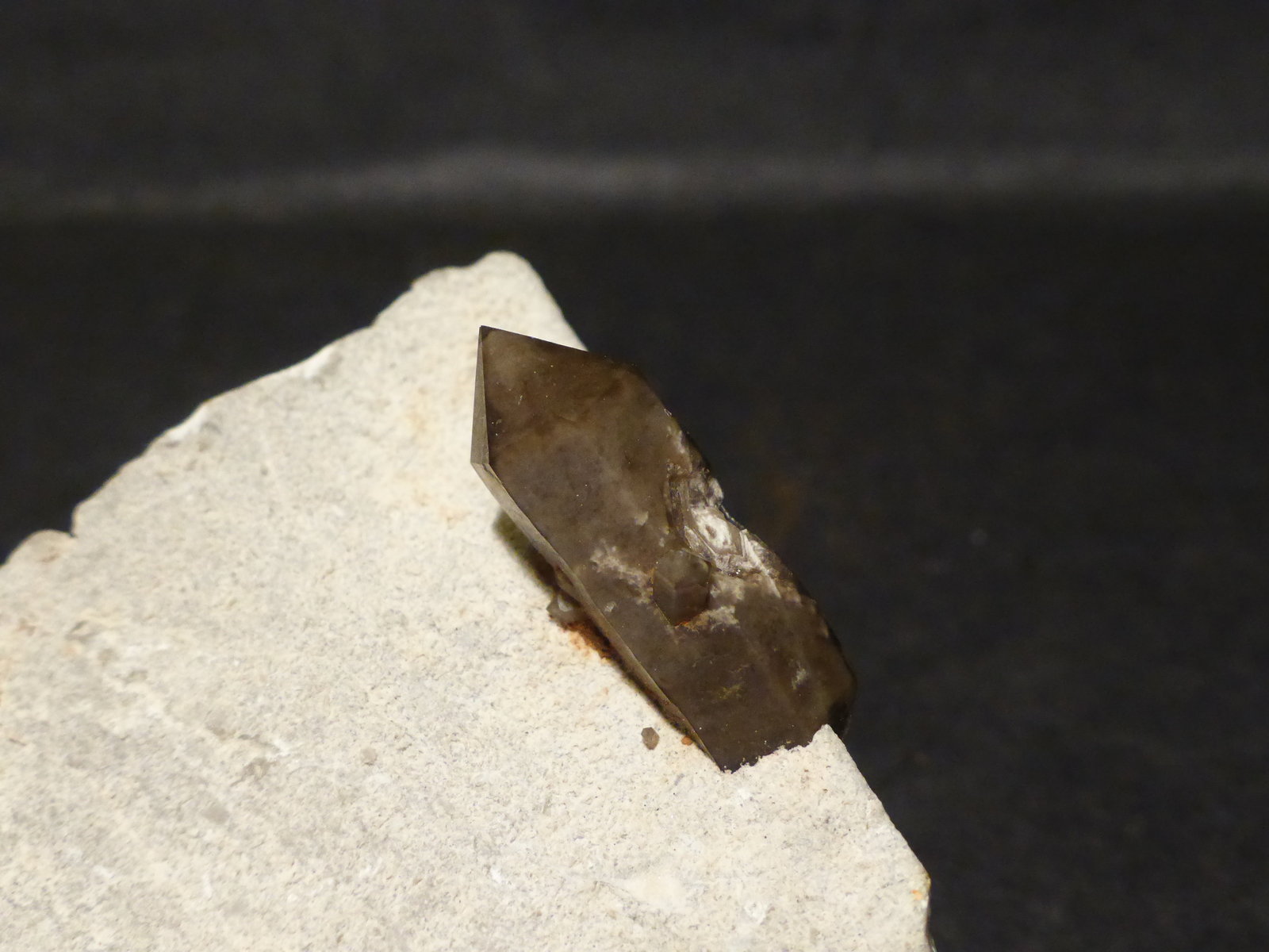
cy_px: 476
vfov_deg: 24.0
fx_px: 2236
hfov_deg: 31.7
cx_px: 634
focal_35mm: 61
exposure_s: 1/40
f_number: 4.7
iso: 800
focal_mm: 10.3
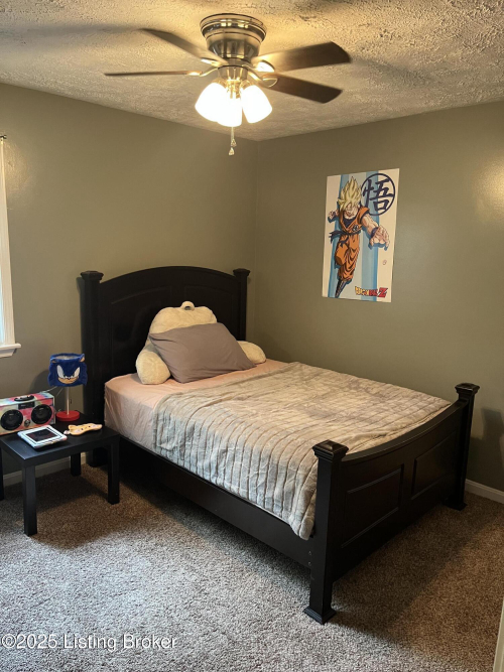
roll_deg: -0.2
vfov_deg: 67.3
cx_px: 252
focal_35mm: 26
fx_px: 505
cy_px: 336
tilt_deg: -11.0
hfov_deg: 53.0
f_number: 1.6
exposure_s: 1/60
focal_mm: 5.1
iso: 320
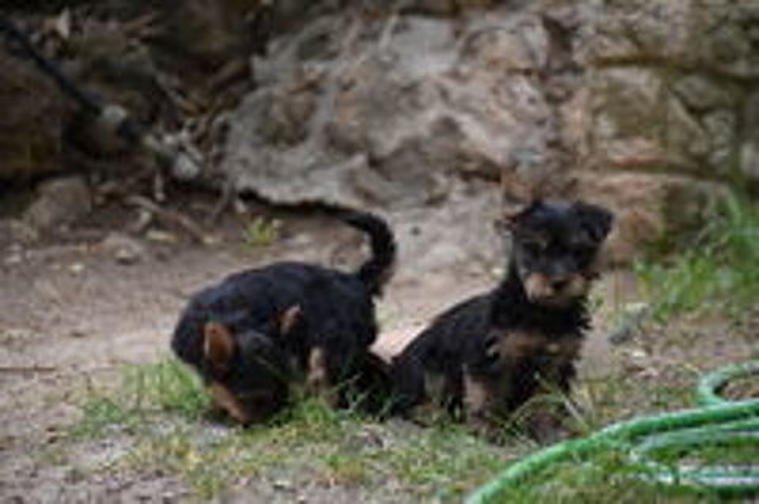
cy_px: 252
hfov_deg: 10.6
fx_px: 4107
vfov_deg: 7.0
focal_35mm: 195
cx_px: 380
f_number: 4.8
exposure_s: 1/500
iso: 900
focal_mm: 130
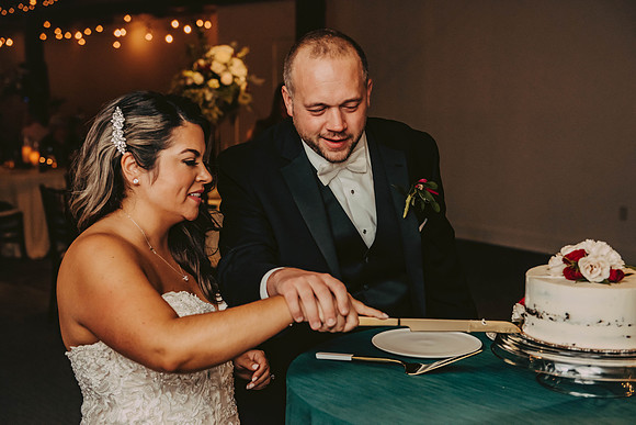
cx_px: 318
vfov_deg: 24.6
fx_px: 972
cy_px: 212
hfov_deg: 36.2
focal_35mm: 55
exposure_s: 1/200
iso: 2000
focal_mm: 55
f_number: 3.5
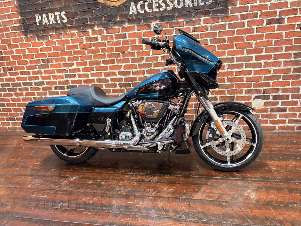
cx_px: 150
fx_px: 226
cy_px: 113
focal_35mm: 26
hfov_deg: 67.3
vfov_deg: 53.1
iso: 320
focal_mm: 5.96
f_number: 1.6
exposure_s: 1/60
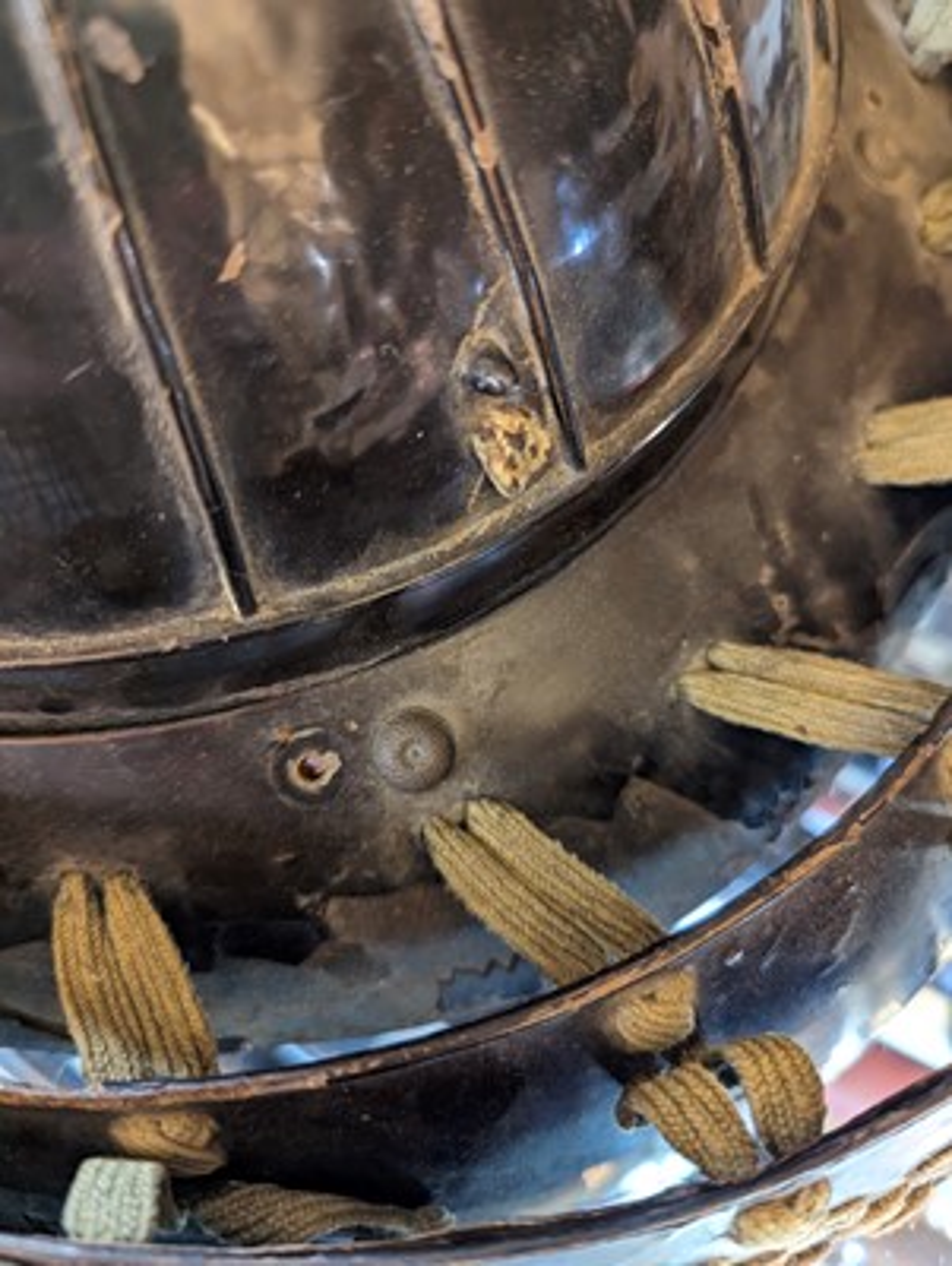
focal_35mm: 24
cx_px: 476
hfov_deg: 56.9
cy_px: 633
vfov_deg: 71.5
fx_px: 878
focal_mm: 6.81
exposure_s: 1/50
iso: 872
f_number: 1.85
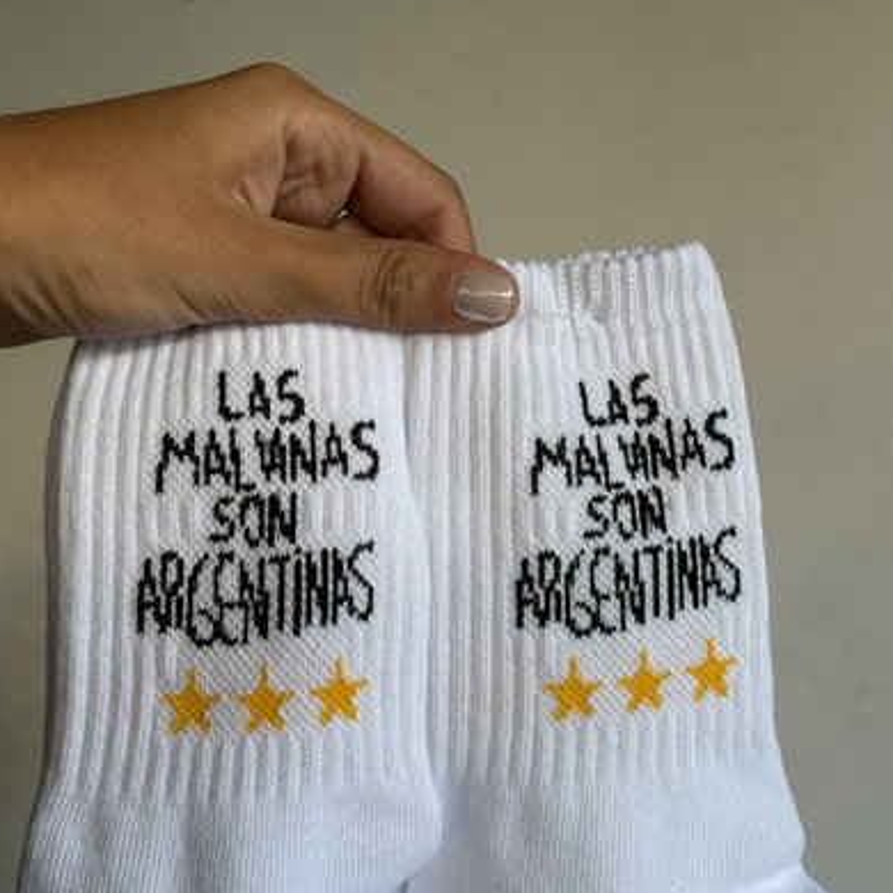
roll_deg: +0.1
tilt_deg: +1.9
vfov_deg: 29.5
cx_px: 451
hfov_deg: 29.6
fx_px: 1693
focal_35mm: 58
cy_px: 480
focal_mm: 6.76
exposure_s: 1/109
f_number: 1.78
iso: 100
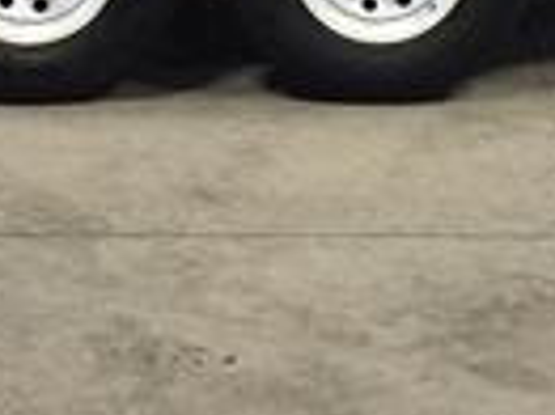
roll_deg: +1.1
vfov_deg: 10.0
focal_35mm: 142
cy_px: -263
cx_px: 309
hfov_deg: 13.9
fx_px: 2275
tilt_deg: -8.2
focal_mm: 4.15
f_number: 2.2
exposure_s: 1/30
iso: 80
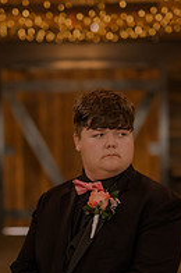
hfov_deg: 11.9
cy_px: 203
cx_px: 92
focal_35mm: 115
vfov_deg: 17.7
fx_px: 870
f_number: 1.4
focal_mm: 50
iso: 800
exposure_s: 1/160
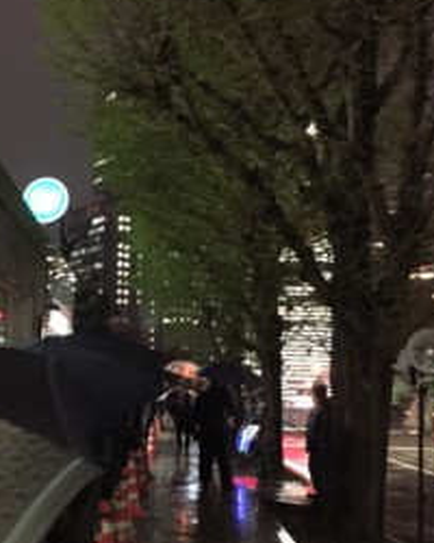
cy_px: 334
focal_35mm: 51
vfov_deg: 36.5
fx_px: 819
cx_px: 17
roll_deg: -2.5
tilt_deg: +4.7
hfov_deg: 28.2
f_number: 2.2
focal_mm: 4.15
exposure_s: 1/15
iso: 1000
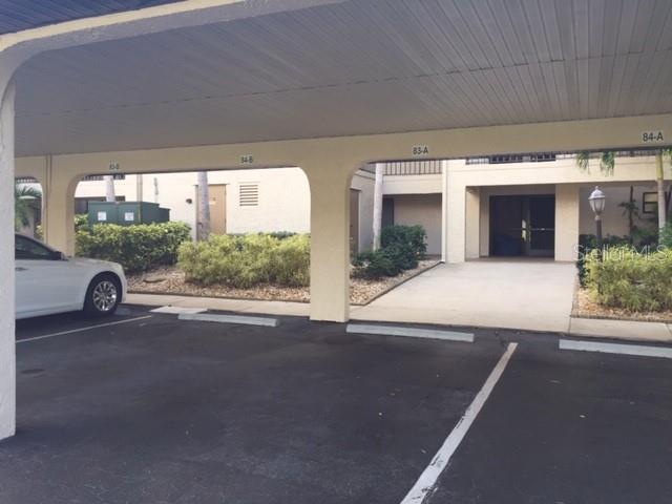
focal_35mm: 29
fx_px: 563
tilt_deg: -0.6
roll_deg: -0.5
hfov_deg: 61.7
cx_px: 336
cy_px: 252
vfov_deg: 48.2
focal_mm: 4.15
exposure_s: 1/198
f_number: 2.2
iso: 32
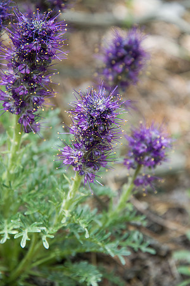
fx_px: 2375
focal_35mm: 300
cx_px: 95
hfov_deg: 4.6
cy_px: 143
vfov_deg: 6.9
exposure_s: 1/250
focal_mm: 300
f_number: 9
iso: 640
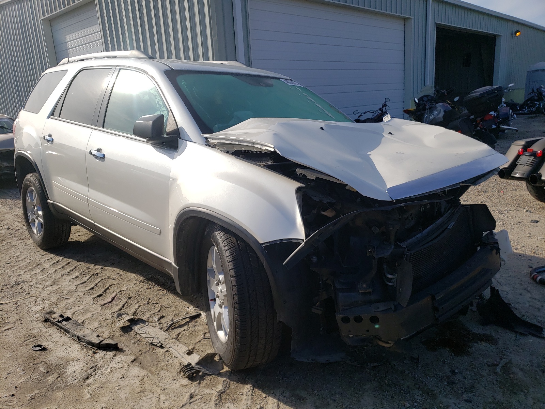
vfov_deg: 53.1
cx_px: 272
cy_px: 204
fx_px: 409
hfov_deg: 67.3
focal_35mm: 26
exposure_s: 1/5000
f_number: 1.5
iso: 50
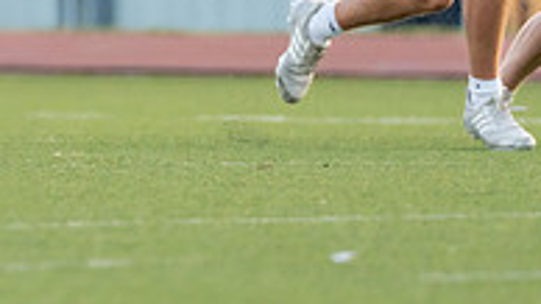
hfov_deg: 2.0
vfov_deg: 1.1
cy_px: -224
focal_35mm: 1071
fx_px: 15359
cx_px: -365
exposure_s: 1/1000
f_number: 2.8
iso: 640
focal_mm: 200
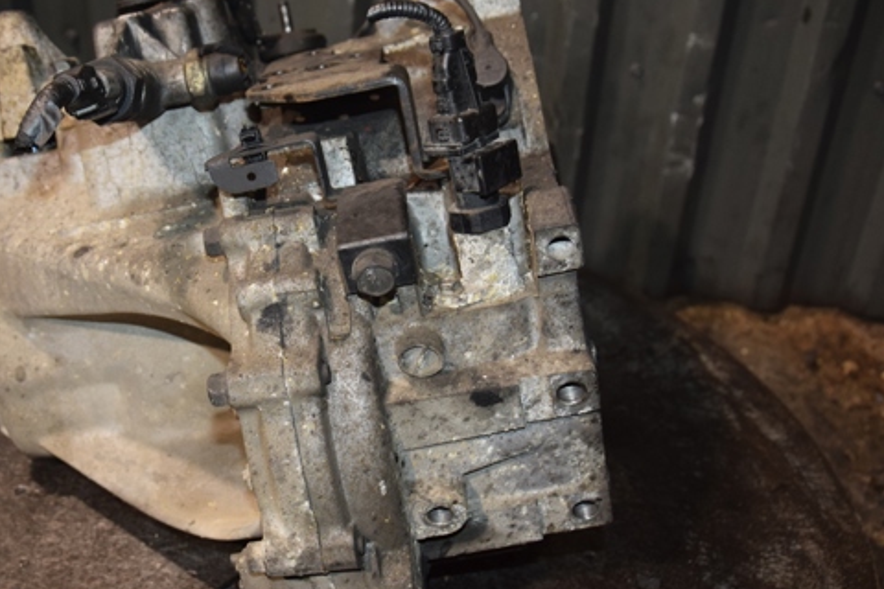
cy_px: 265
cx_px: 320
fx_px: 1179
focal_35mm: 48
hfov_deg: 40.8
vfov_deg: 28.1
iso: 800
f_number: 5
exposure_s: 1/60
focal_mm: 24
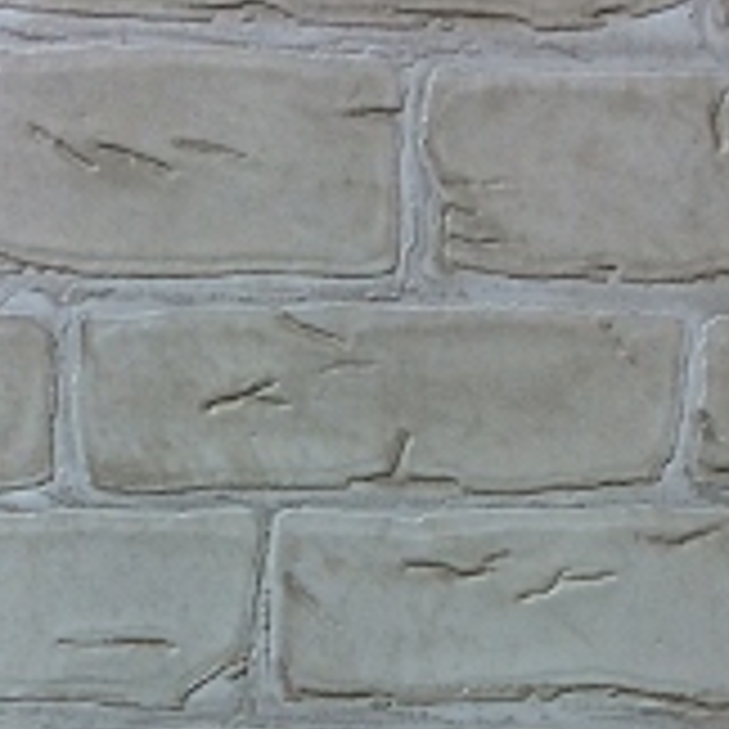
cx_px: 250
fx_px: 1882
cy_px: 783
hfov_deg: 21.8
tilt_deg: -67.7
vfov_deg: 20.9
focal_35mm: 79
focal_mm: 4.15
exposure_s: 1/33
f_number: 2.2
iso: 100
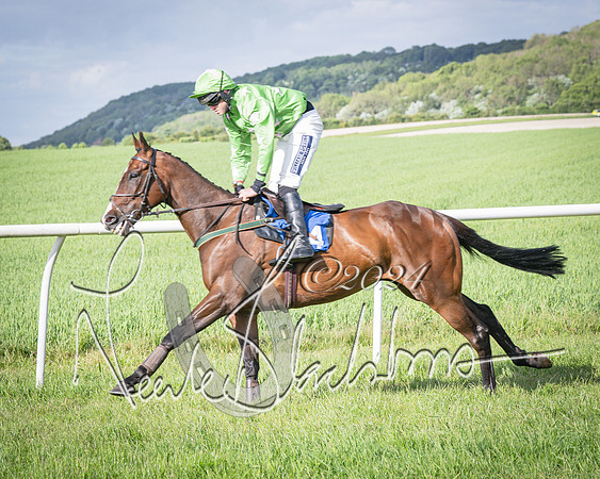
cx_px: 190
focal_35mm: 160
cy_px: 213
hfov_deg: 12.1
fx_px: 2837
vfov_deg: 9.7
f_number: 4.5
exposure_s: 1/1600
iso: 200
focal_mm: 79
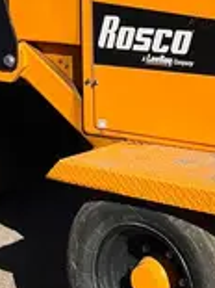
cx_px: 30
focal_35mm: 123
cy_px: 1
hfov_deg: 12.0
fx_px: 1020
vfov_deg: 15.7
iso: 50
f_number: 1.6
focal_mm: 5.1
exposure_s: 1/3876
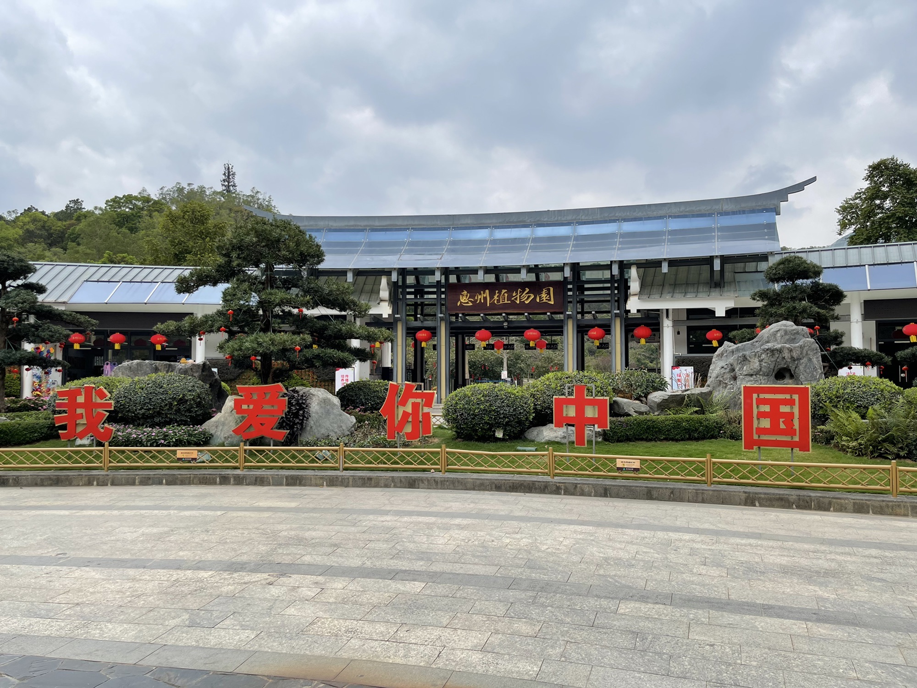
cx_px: 458
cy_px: 344
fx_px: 689
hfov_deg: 67.3
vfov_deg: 53.1
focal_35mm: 26
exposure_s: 1/3003
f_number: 1.6
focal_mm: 5.1
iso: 32
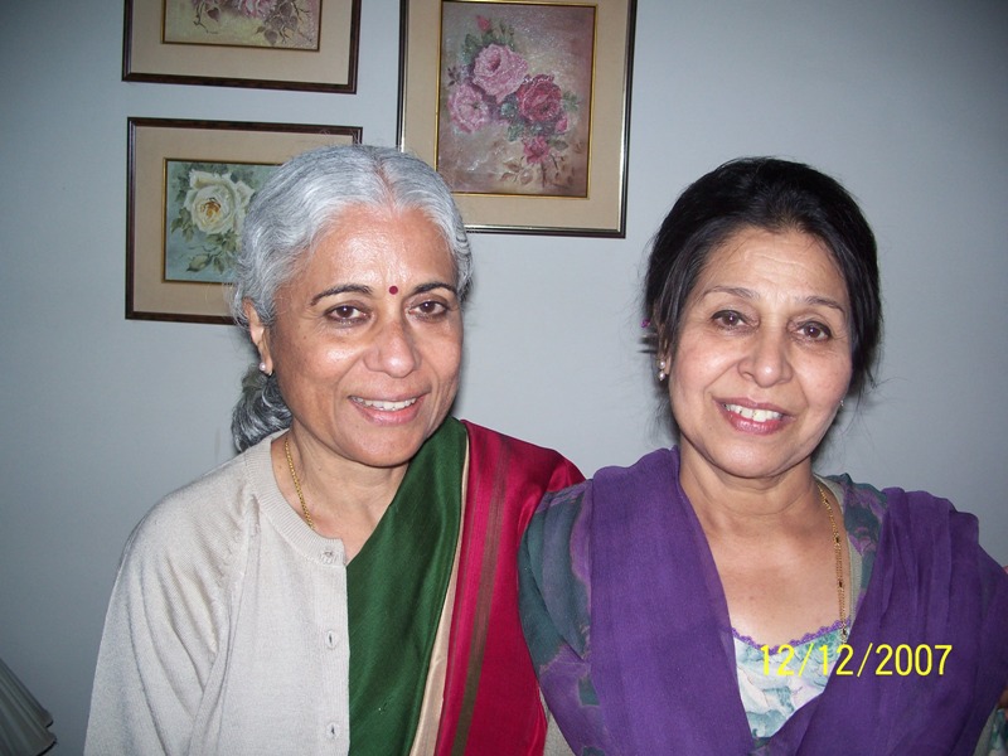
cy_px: 378
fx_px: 1077
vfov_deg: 38.7
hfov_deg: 50.1
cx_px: 504
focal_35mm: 37
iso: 125
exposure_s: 1/60
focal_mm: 7.8
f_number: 2.8
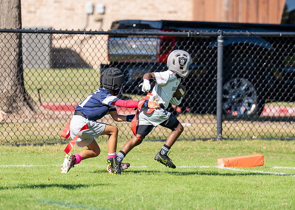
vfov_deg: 3.4
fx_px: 3538
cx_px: 161
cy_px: 102
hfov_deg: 4.8
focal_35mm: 422
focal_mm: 200
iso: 250
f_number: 2.8
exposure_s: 1/3200
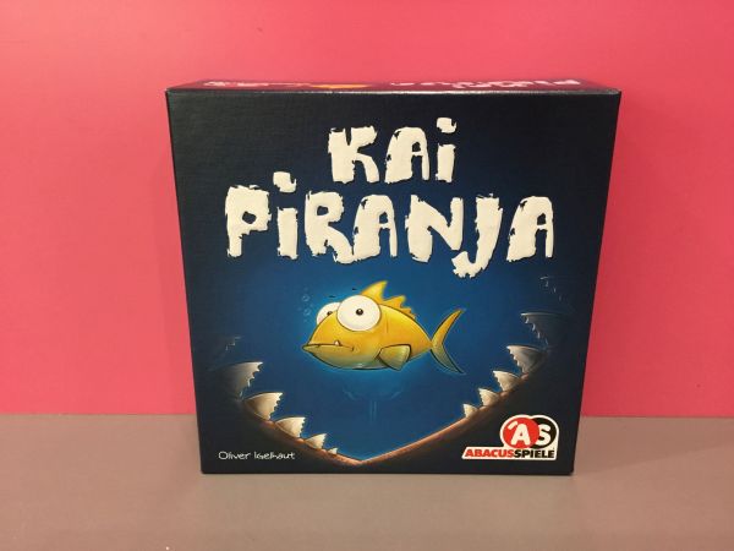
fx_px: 657
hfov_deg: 58.4
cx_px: 367
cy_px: 276
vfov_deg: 45.4
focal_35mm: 31
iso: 320
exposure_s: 1/17
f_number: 2.4
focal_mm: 3.3
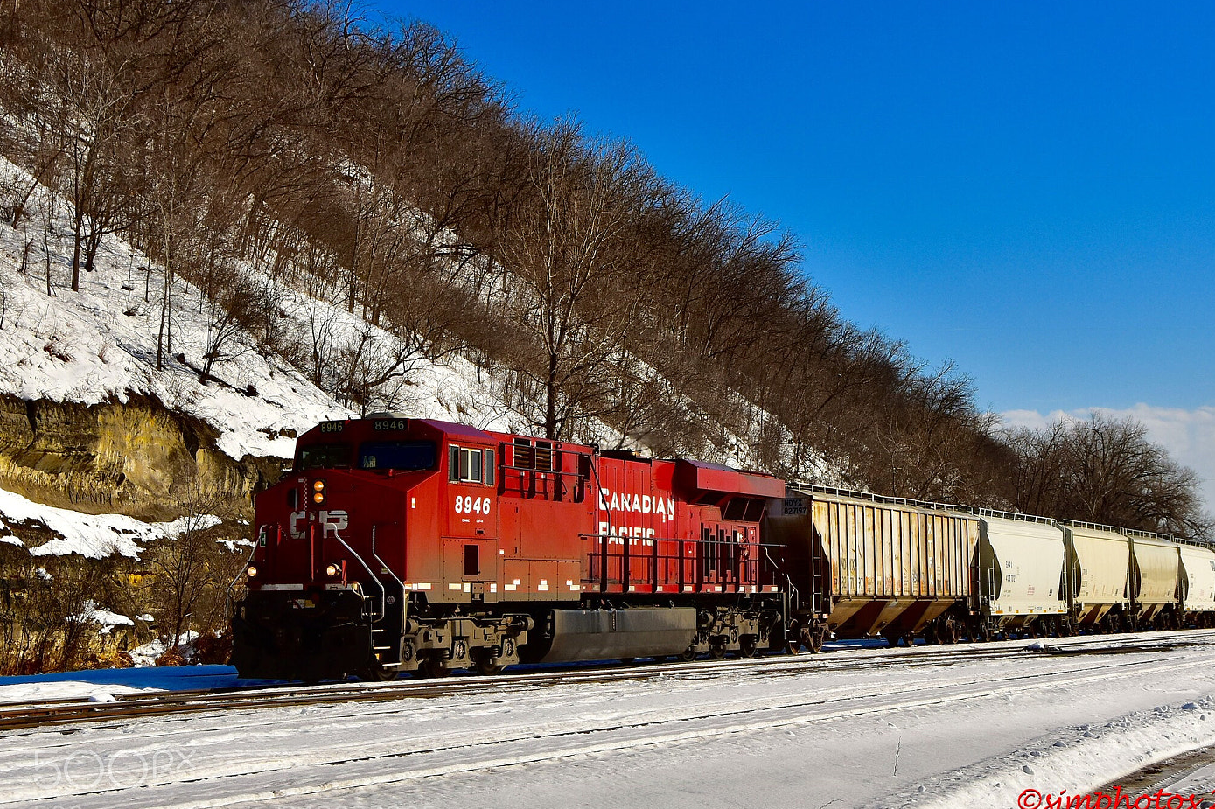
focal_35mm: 54
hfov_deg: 37.1
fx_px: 1807
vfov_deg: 25.2
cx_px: 679
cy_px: 418
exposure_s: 1/1250
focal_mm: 31
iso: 280
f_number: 10
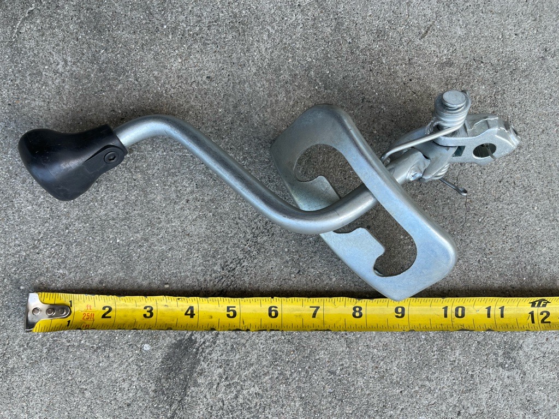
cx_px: 280
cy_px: 210
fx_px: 420
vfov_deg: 53.1
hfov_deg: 67.3
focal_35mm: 26
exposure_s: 1/338
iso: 32
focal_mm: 5.1
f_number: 1.6
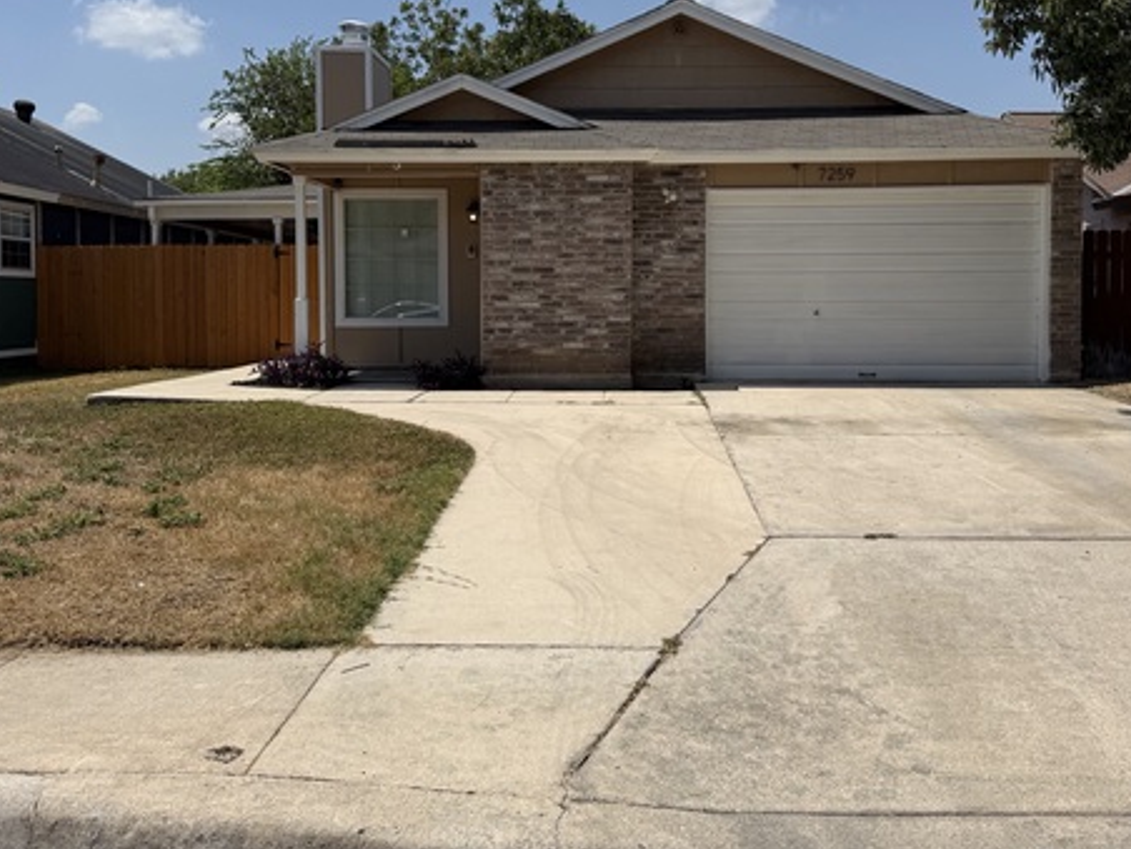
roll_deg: -0.5
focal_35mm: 34
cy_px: 338
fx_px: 1111
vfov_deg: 41.6
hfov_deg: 53.9
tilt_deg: +1.0
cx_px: 583
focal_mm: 6.76
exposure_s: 1/10309
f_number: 1.78
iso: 80
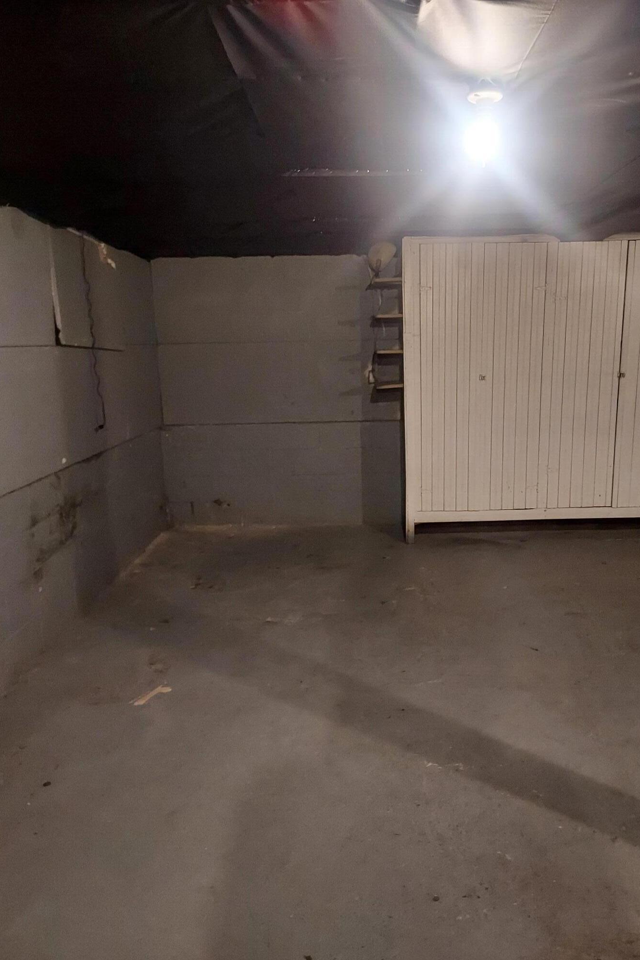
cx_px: 351
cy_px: 480
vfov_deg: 71.5
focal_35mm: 25
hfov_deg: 51.2
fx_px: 667
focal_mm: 4.6
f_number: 1.8
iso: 1000
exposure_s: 1/20
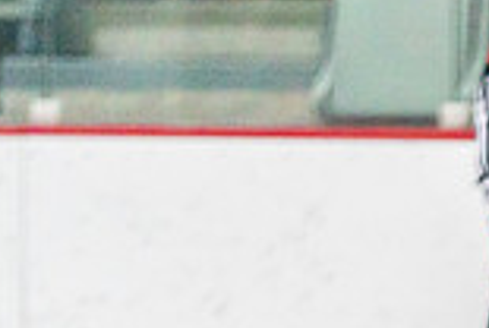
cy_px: 662
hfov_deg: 2.3
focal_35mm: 888
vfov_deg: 1.6
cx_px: 662
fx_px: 12085
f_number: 2.8
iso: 3200
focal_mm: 200
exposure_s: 1/1250
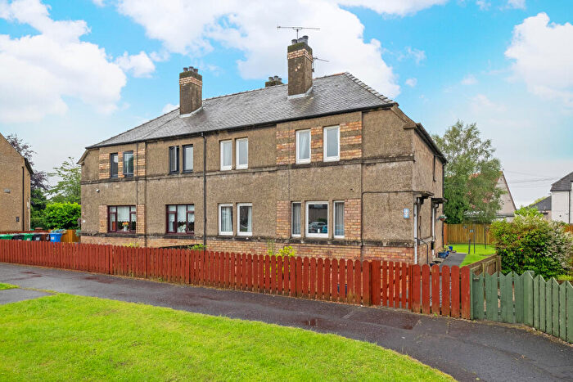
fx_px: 350
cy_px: 191
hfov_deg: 78.6
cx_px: 286
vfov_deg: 57.2
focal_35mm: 22
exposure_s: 1/240
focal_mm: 14.6
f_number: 9
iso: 320
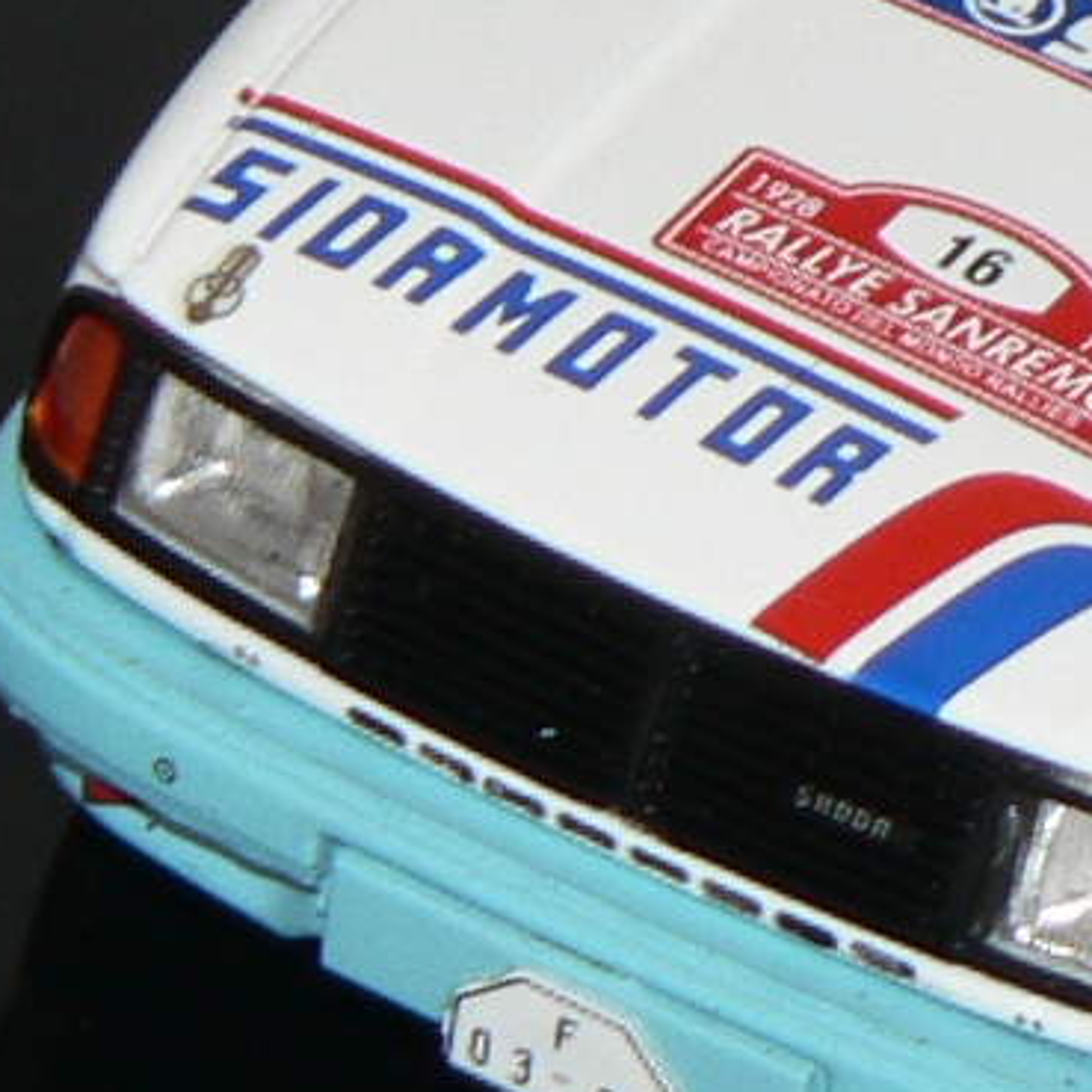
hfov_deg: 2.4
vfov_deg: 2.4
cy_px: 41
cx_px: 1382
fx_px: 26018
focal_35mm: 729
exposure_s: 1/60
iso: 80
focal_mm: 19.9
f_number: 3.2
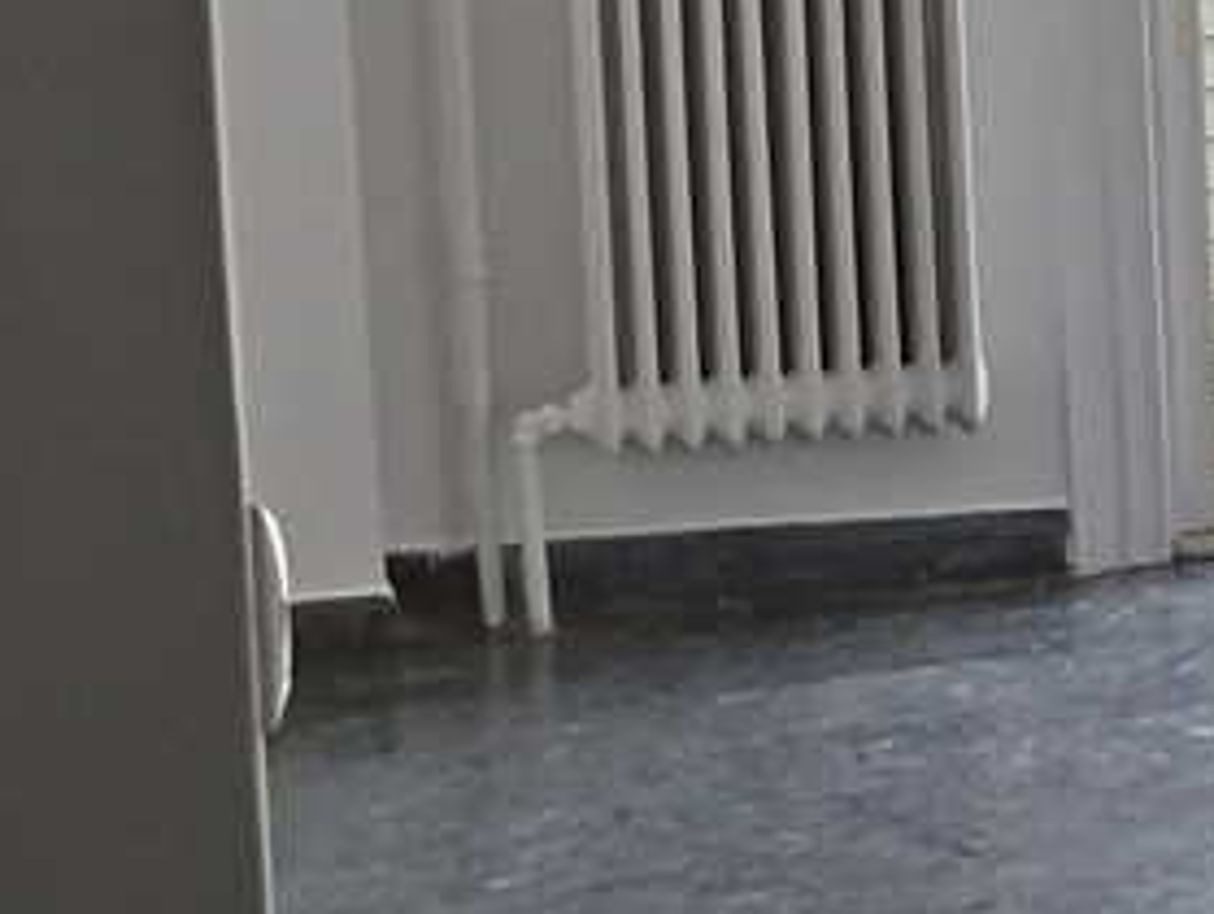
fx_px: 5548
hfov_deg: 11.5
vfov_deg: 9.4
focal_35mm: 158
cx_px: 2215
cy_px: 91
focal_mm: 5.54
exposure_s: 1/170
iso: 50
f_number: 1.8
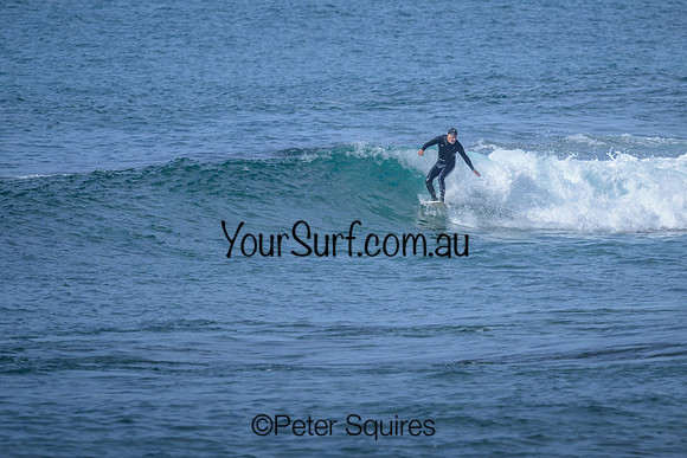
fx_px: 20977
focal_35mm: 1099
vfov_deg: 1.3
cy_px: 190
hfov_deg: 1.9
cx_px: 362
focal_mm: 800
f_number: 6.3
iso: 220
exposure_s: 1/2000
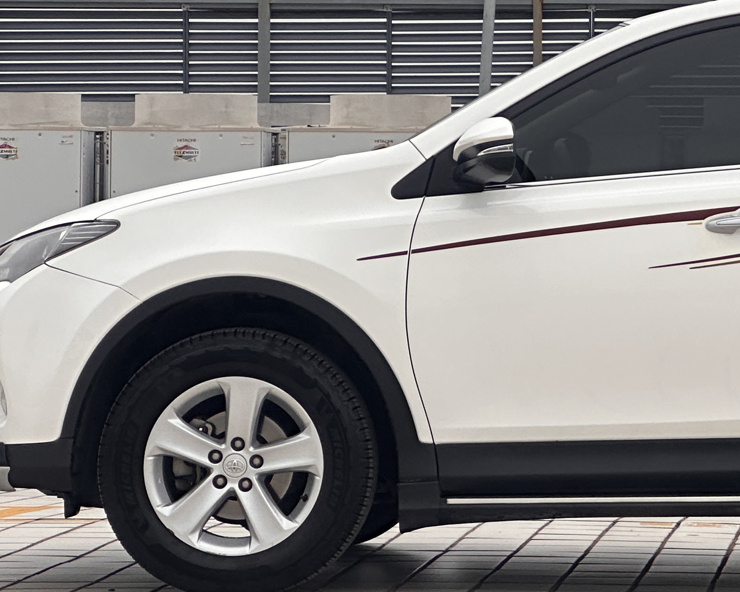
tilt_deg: +2.0
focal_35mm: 191
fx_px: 4182
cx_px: 823
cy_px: 178
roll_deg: +0.1
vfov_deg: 8.1
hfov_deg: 10.0
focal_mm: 9
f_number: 2.8
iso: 64
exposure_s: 1/99
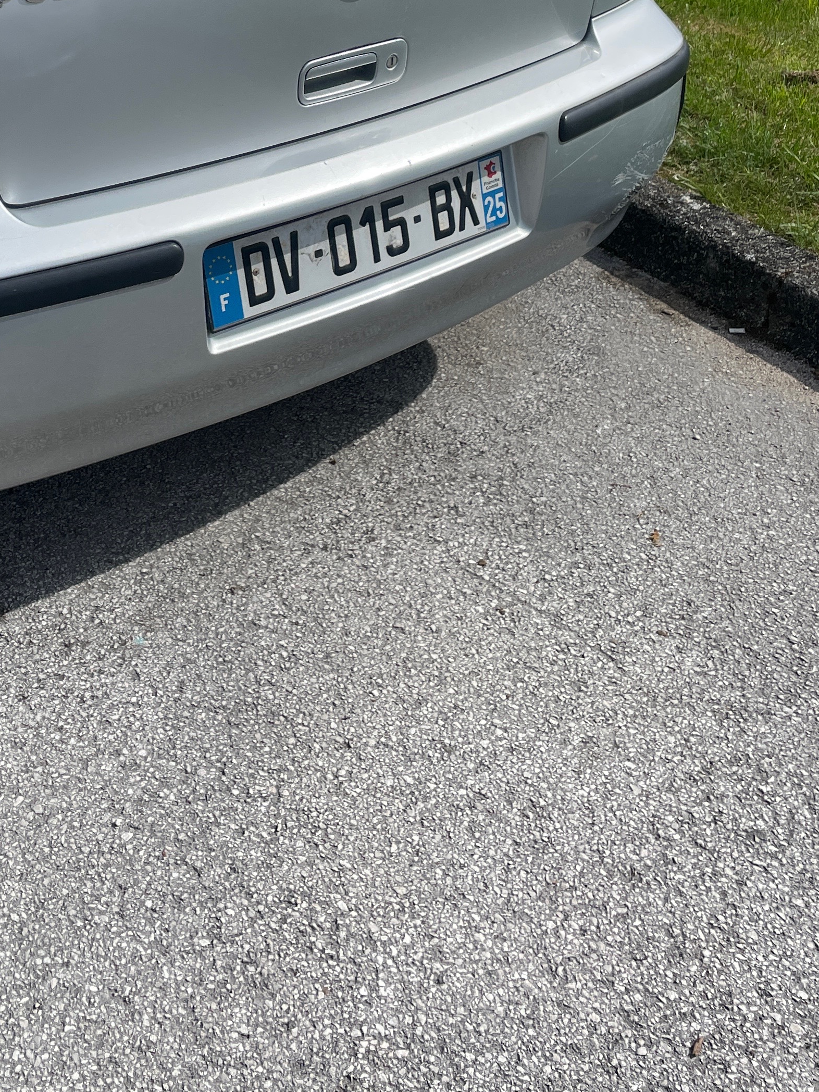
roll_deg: -1.2
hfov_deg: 28.6
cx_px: 188
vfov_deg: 36.2
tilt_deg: -23.8
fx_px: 1578
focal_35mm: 50
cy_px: 140
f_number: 1.6
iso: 32
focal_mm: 4.2
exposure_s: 1/4831
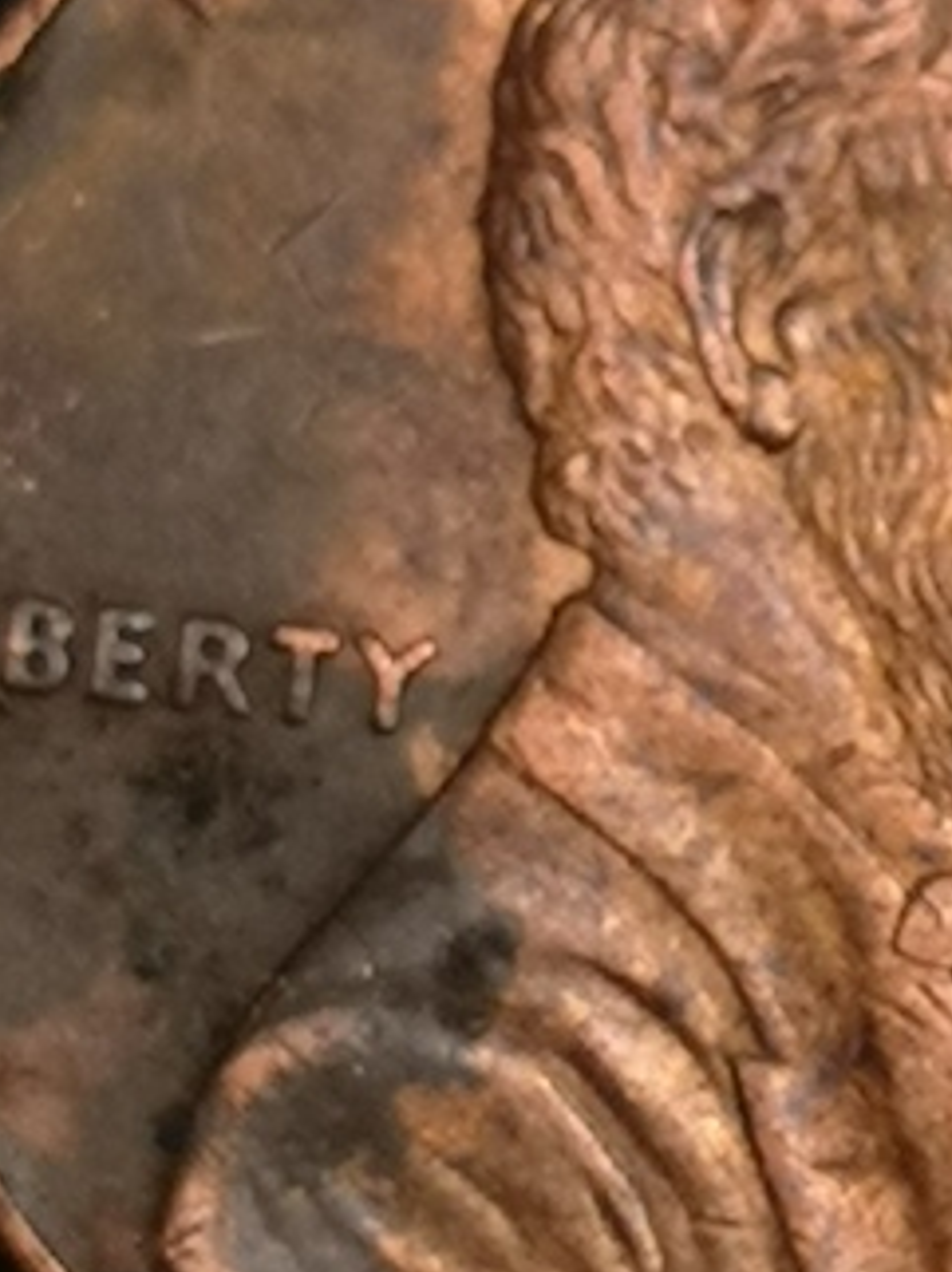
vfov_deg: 6.3
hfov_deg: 4.7
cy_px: 952
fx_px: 11566
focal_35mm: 315
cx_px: 756
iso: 80
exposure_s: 1/50
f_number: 1.8
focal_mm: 5.58
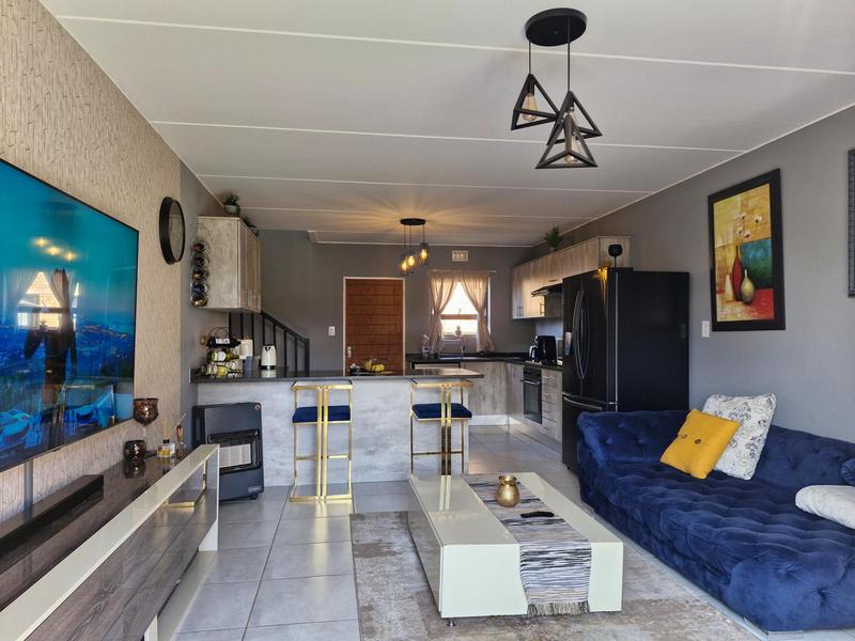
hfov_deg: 73.9
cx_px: 428
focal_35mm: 23
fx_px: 568
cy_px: 320
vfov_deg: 58.9
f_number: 1.8
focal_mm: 5.54
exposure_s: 1/100
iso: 125
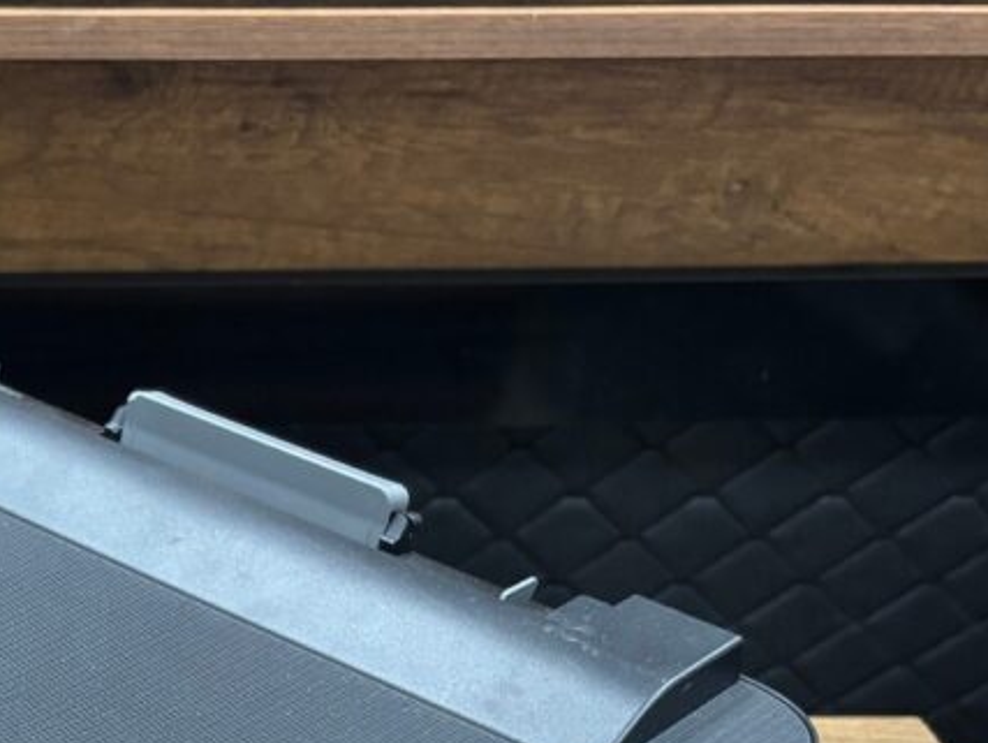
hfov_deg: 24.6
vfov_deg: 19.1
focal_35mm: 73
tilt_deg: -36.2
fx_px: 2085
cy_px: 889
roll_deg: -0.7
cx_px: -137
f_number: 1.6
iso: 250
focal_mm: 5.96
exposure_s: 1/50
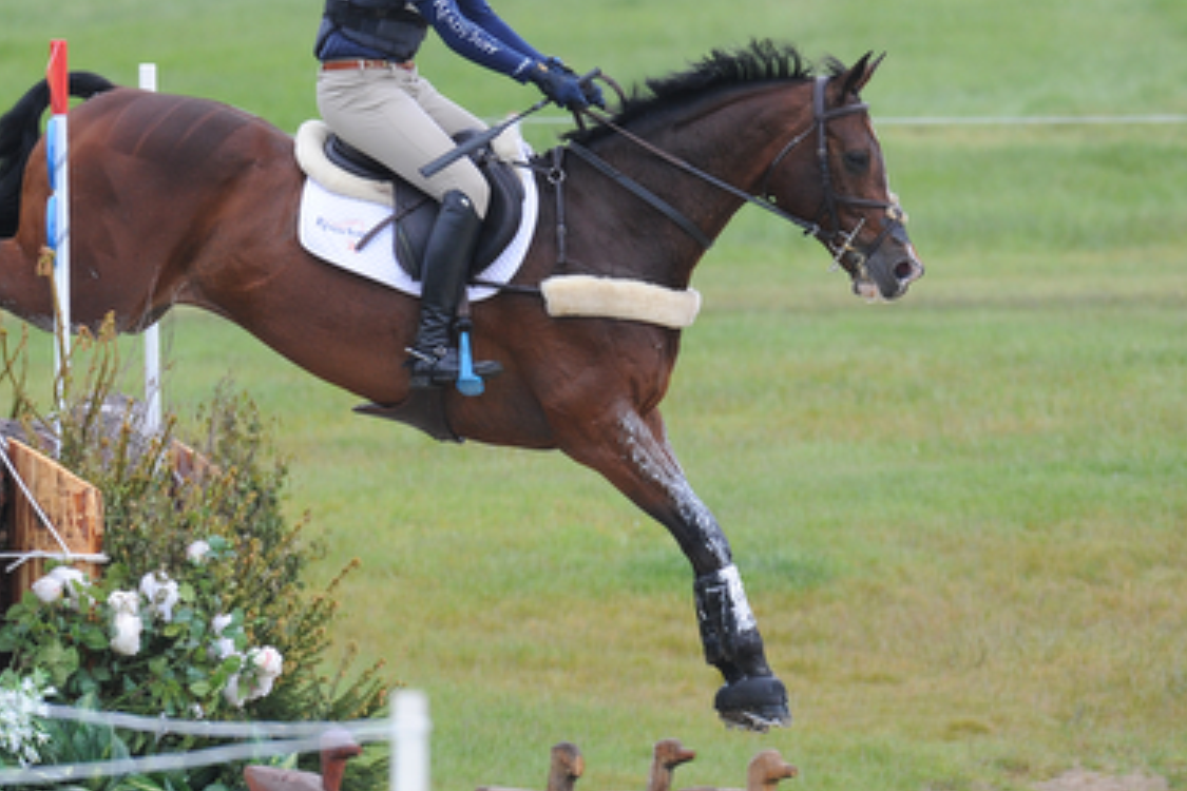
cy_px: 266
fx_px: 21134
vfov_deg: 2.1
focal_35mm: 641
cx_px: 483
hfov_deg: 3.2
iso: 1600
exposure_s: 1/1000
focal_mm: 400
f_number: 5.6
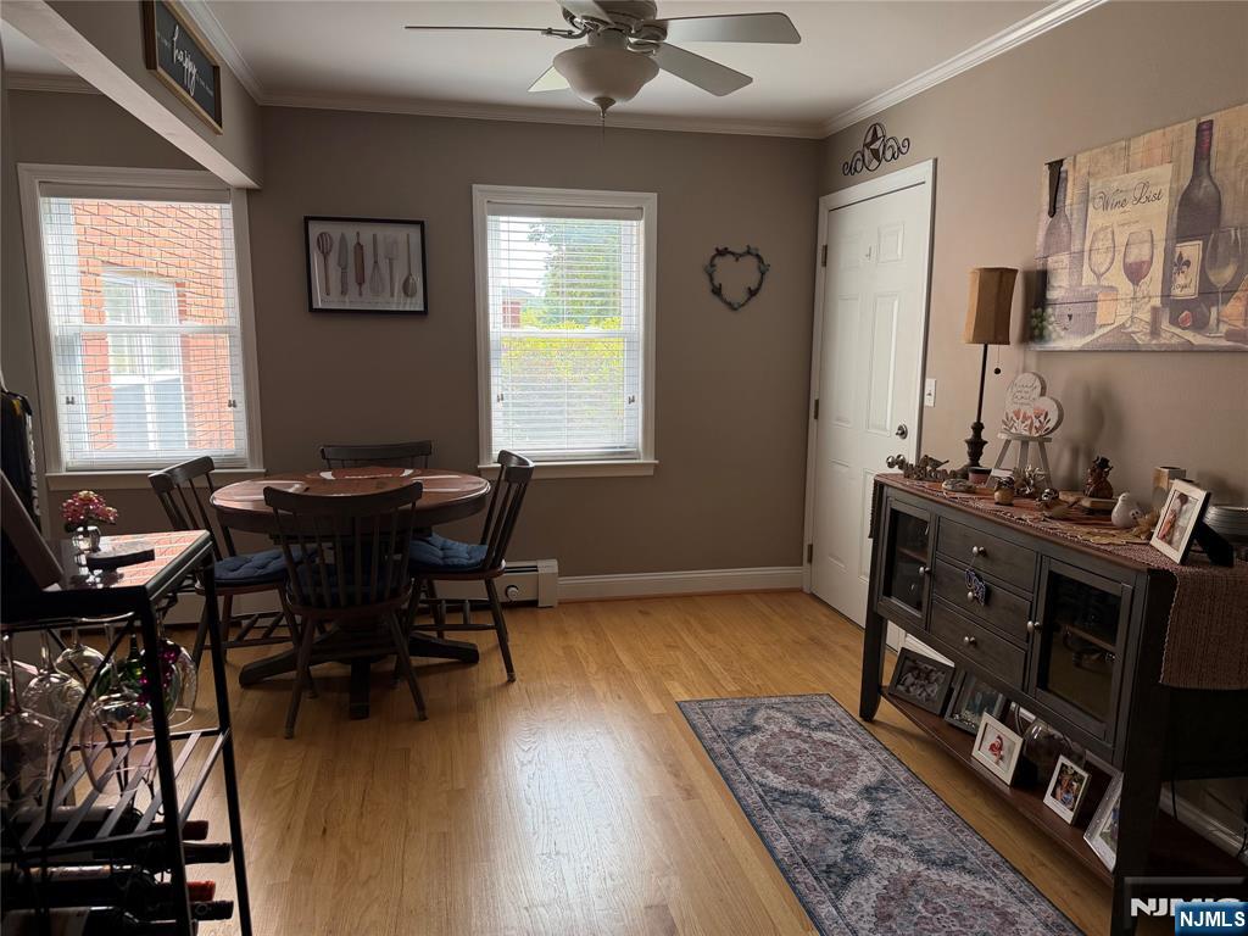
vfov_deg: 56.8
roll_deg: -0.4
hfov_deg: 71.6
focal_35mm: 24
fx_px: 865
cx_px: 624
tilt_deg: -8.6
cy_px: 468
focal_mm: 6.76
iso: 160
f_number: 1.78
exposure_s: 1/222
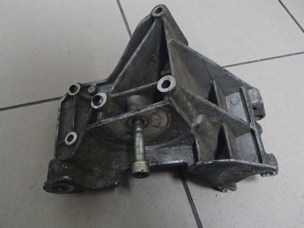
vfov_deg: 38.6
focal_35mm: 37
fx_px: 325
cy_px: 114
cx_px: 152
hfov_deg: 50.2
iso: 1600
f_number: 4.7
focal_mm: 6.64
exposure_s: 1/20
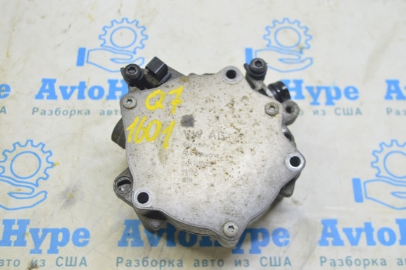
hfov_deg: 43.7
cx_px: 203
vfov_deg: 29.8
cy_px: 135
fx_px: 507
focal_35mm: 45
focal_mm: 30
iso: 400
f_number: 5.6
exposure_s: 1/20
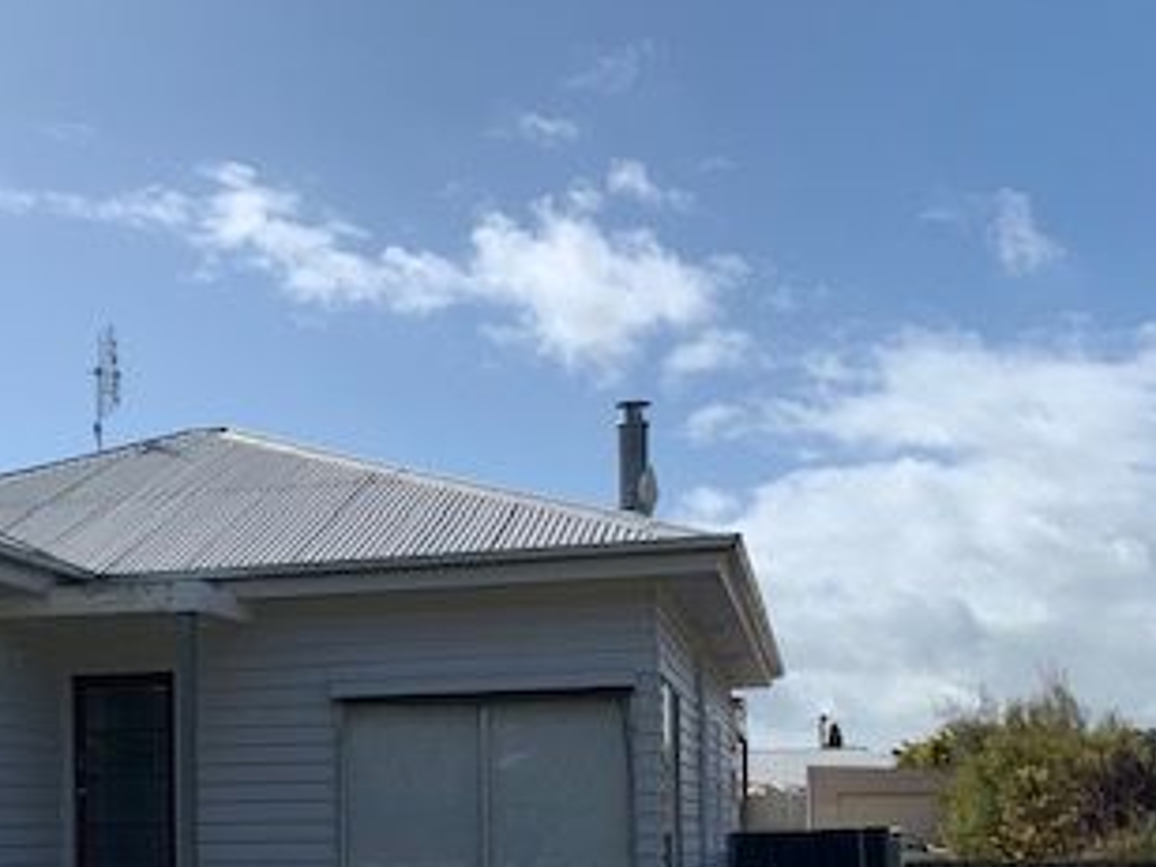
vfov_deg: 26.0
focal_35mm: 54
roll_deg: +0.5
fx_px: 1803
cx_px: 297
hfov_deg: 34.8
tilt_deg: +2.4
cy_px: 818
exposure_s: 1/3788
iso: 25
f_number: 1.8
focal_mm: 4.25
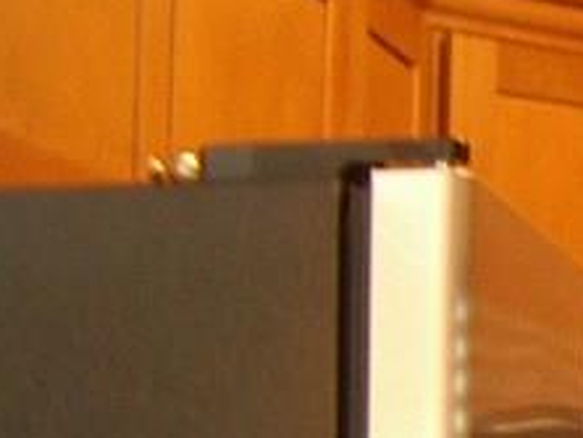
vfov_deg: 8.1
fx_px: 2951
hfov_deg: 10.3
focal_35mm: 175
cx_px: 1203
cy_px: 915
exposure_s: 1/10
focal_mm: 5.8
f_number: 2.6
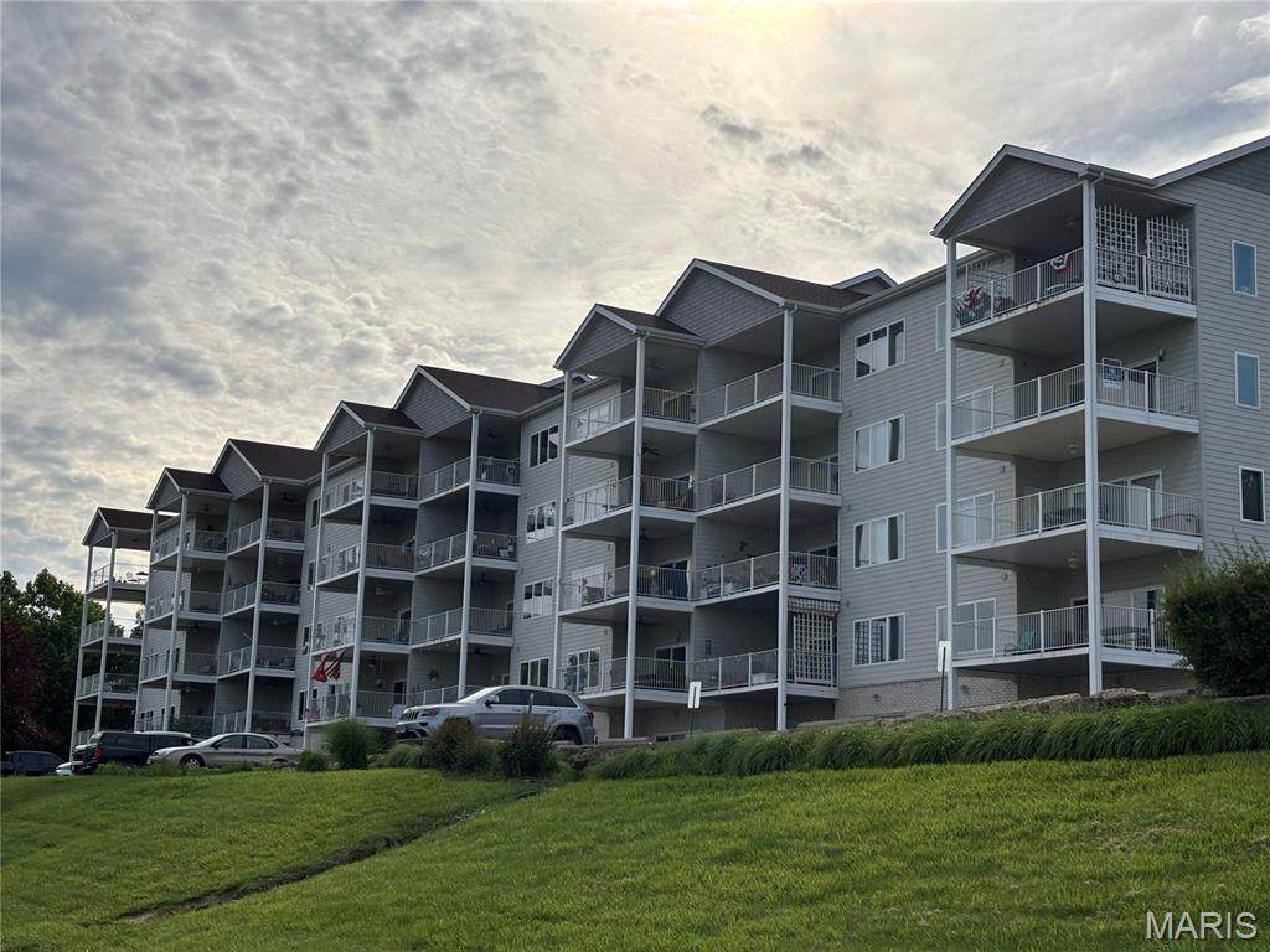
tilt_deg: +10.8
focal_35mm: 52
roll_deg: -2.2
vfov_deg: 28.0
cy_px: 476
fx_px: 1908
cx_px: 635
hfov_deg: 36.8
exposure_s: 1/7692
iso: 32
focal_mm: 5.96
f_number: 1.6
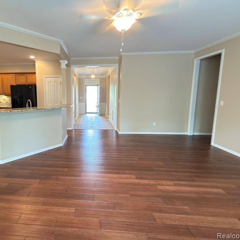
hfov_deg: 77.7
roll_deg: -0.4
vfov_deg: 80.6
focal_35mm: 18
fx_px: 141
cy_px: 110
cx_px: 77
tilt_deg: -6.9
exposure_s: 1/30
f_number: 2.2
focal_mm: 2.22
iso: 250
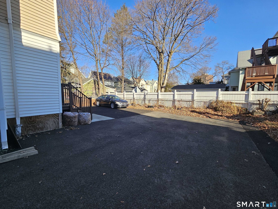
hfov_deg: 106.2
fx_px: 104
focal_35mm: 13
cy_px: 104
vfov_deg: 89.9
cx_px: 139
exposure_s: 1/1053
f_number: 2.2
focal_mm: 2.2
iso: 50
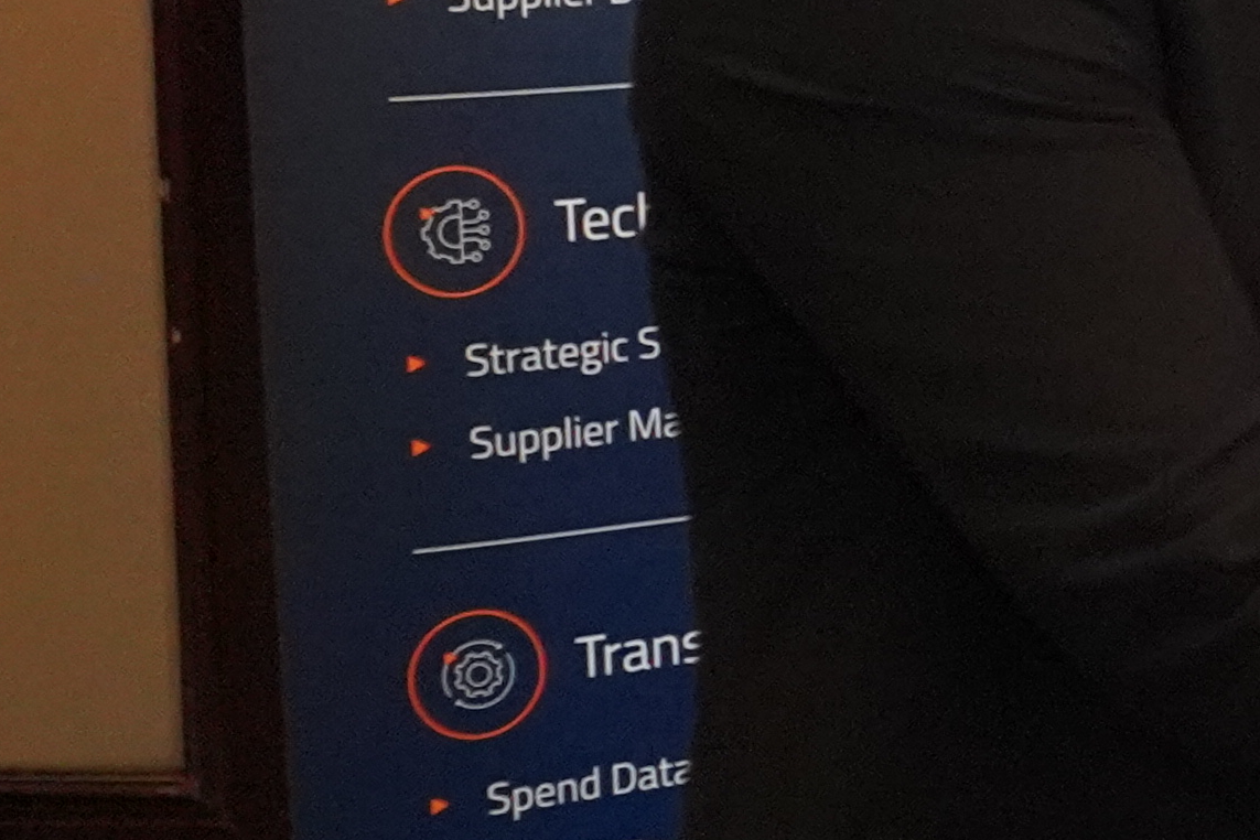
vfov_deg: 9.3
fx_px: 5145
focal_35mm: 147
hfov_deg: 11.2
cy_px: 235
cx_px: 3238
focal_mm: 28
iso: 8000
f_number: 4
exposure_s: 1/160
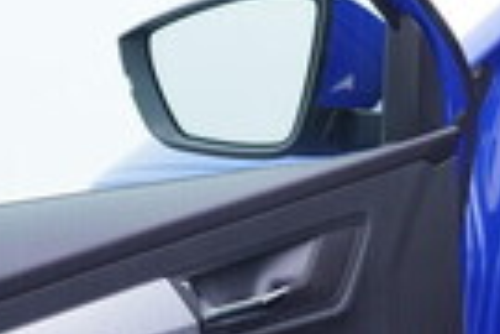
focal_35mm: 147
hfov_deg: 13.7
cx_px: 544
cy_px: 351
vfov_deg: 9.3
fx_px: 2042
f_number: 2.8
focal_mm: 24
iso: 125
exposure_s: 1/40
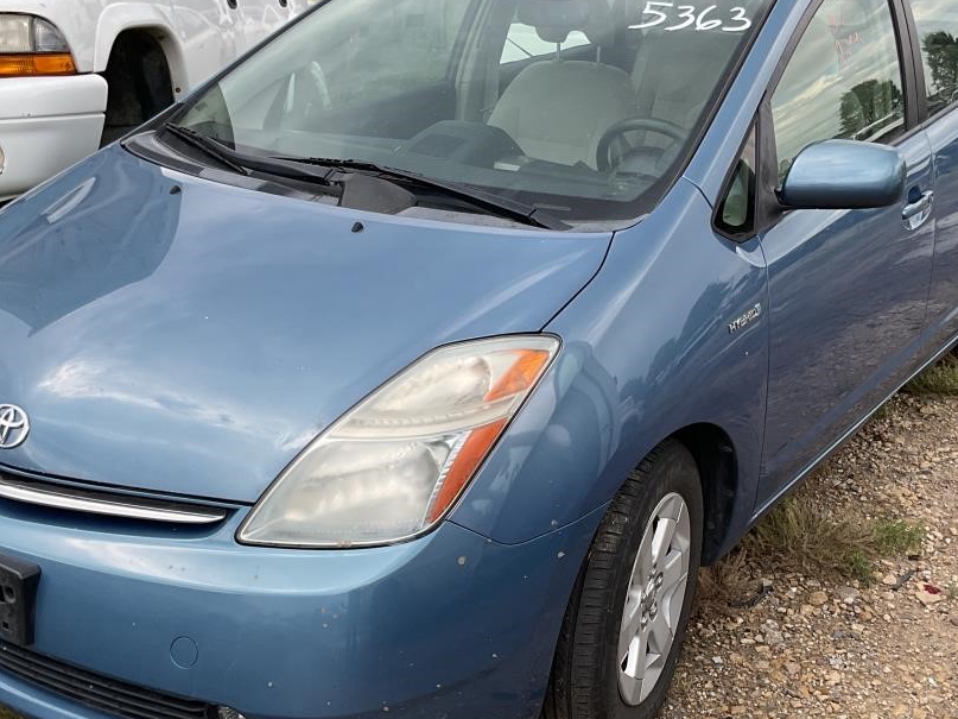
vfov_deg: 31.5
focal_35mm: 46
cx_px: 512
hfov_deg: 41.2
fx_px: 1273
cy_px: 385
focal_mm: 3
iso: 16
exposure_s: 1/283
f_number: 1.8
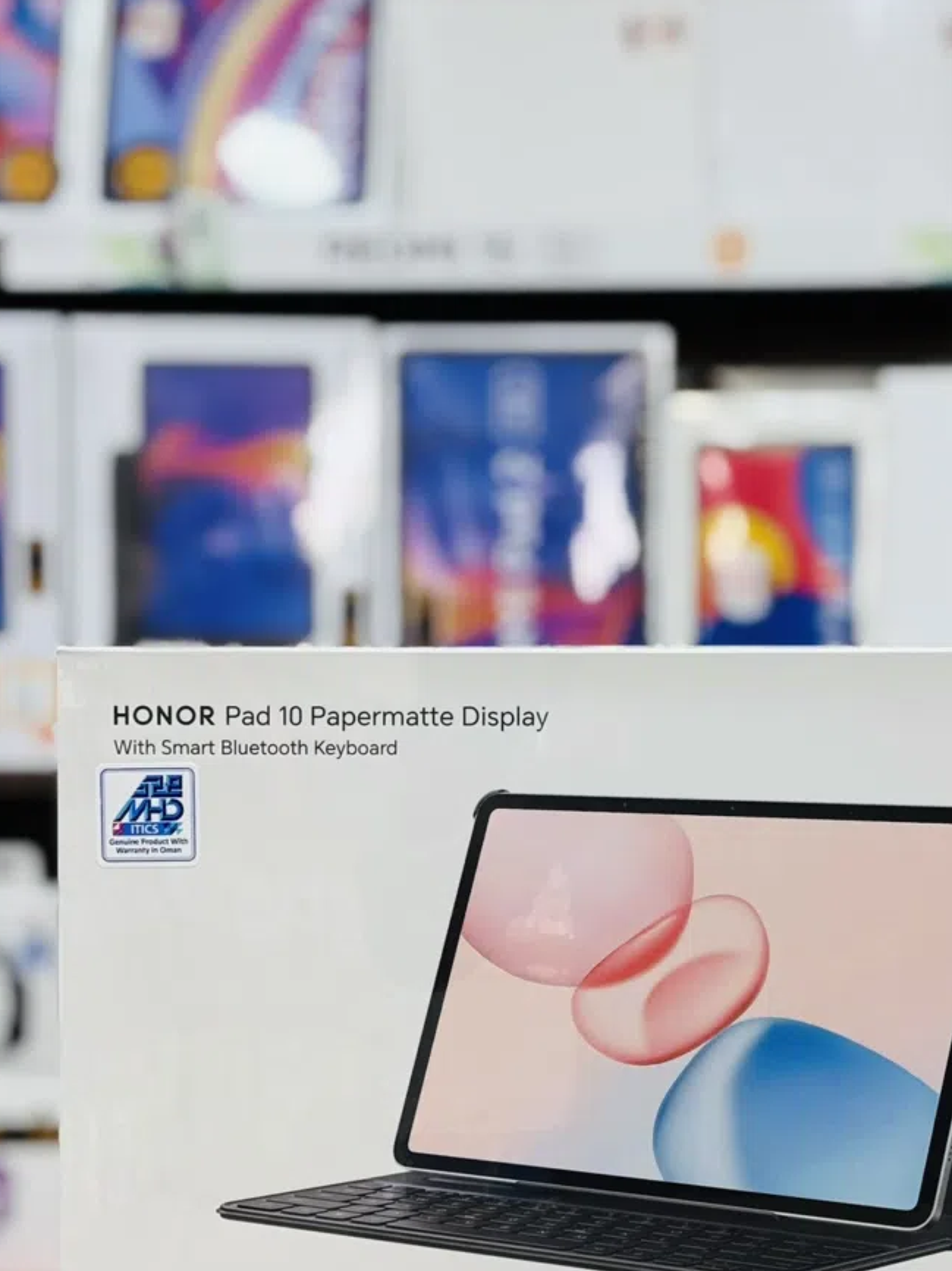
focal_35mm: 82
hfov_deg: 17.9
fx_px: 3008
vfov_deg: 23.8
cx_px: 641
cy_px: 831
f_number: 1.6
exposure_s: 1/100
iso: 50
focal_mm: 5.96
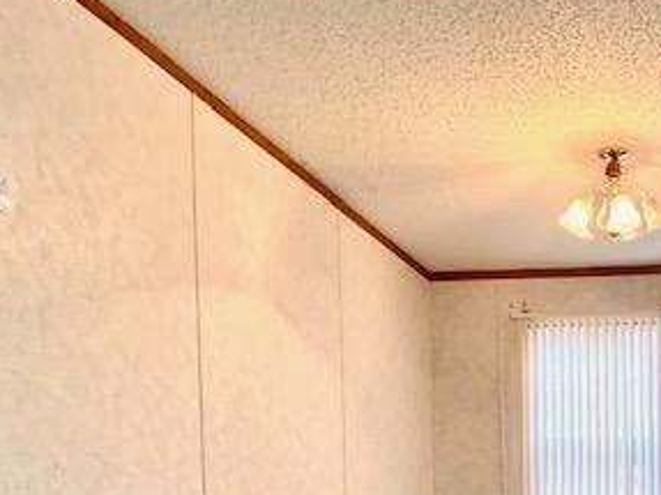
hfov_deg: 31.8
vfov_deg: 24.2
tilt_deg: -2.5
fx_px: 1107
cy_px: 483
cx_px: 583
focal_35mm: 58
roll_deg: -0.2
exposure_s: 1/60
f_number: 1.8
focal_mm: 4.25
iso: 250
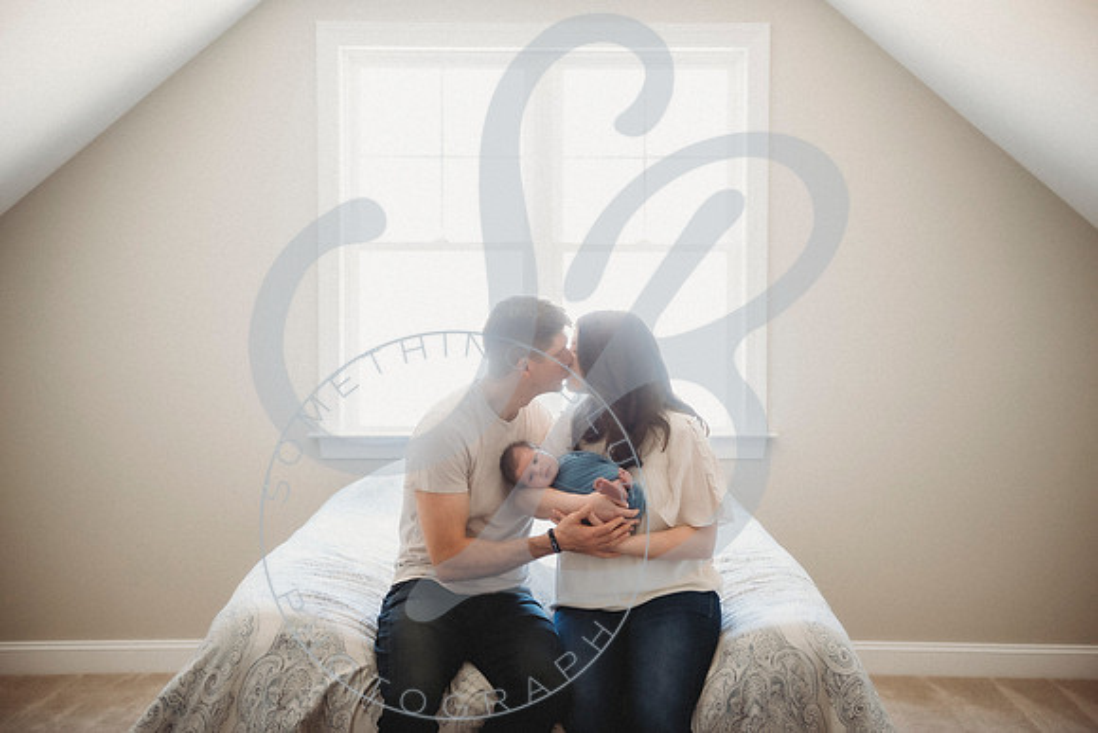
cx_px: 553
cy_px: 367
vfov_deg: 31.5
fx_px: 1297
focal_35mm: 43
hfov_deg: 45.9
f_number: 2.8
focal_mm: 42
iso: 1000
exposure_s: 1/160
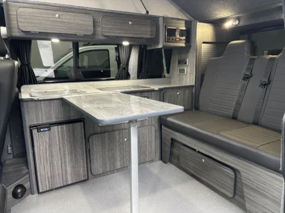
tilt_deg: -10.4
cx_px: 142
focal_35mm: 26
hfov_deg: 67.3
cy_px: 106
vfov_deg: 53.1
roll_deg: +0.8
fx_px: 214
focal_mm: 5.96
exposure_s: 1/33
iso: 400
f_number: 1.6
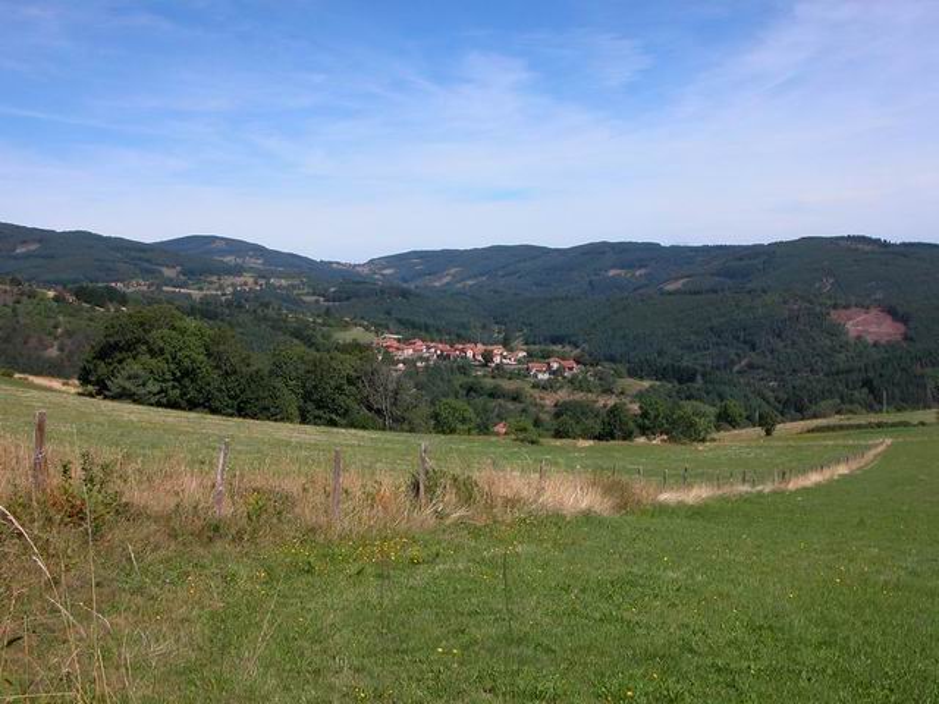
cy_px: 352
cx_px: 470
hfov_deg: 52.6
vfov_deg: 40.7
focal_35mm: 35
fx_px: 949
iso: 100
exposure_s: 1/353
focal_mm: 8.9
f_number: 6.3
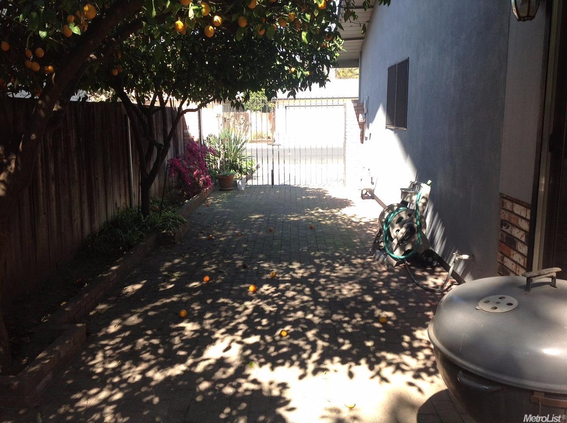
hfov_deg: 52.7
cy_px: 212
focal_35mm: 35
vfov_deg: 40.6
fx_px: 572
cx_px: 284
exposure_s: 1/285
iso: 80
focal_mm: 4.28
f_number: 2.4
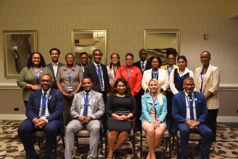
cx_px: 119
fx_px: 218
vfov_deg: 40.0
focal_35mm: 33
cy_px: 80
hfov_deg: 57.2
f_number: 3.5
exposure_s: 1/60
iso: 1000
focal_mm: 22
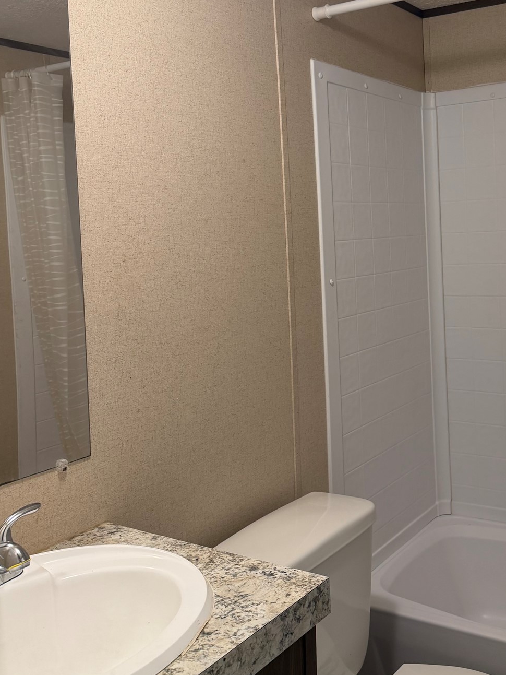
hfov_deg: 36.7
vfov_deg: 48.5
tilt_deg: -2.2
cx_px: 388
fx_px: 740
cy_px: 256
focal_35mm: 38
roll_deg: +2.3
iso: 160
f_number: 1.78
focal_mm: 6.76
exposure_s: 1/60
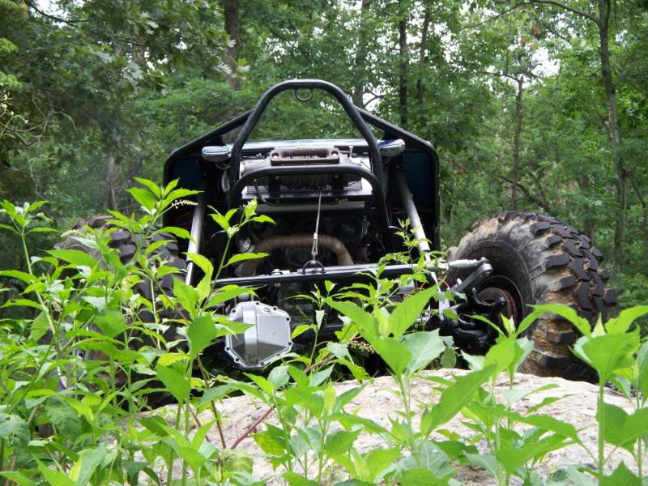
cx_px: 324
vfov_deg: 18.4
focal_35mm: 80
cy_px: 243
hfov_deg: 24.4
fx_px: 1498
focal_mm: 16.86
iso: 64
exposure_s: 1/100
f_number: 3.4
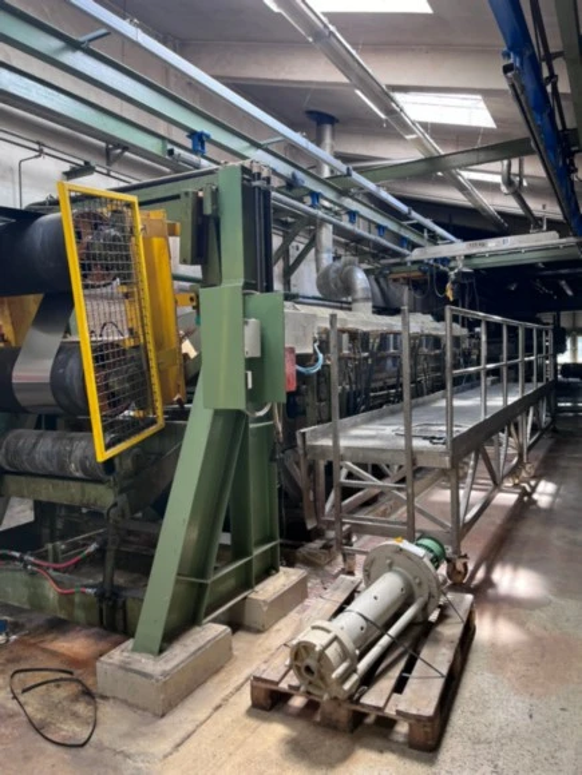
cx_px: 291
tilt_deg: -0.9
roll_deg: +2.6
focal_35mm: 26
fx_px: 583
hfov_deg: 53.1
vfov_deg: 67.3
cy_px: 388
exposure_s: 1/121
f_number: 1.6
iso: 100
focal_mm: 5.1
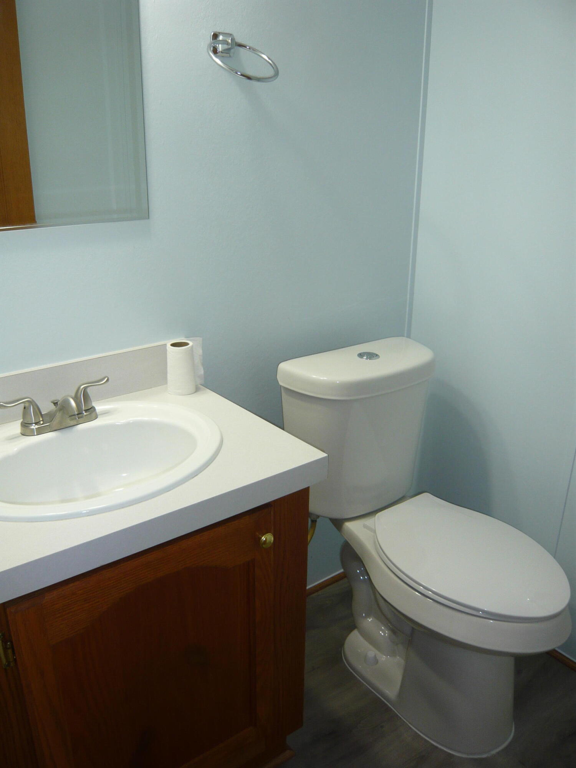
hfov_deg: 49.7
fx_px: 621
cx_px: 288
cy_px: 384
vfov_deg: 63.4
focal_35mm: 28
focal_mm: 4.6
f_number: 2.8
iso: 100
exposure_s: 1/30
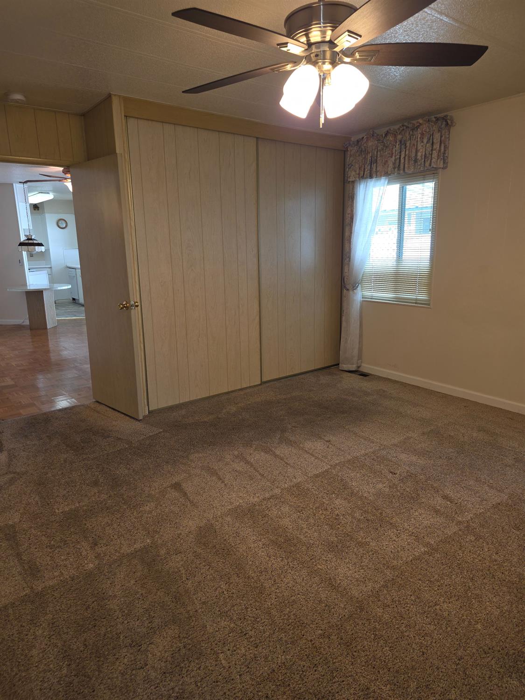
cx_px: 262
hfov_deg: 58.9
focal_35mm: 23
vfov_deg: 73.9
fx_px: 465
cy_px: 350
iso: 100
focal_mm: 6.3
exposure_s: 1/60
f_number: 1.7
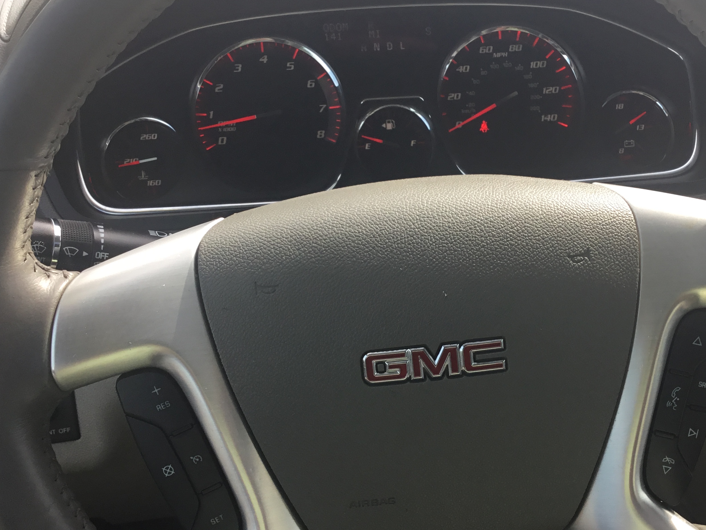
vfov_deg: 30.3
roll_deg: +1.1
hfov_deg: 39.5
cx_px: 430
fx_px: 979
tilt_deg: -27.6
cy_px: 284
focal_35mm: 48
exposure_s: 1/155
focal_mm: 3.3
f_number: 2.4
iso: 25
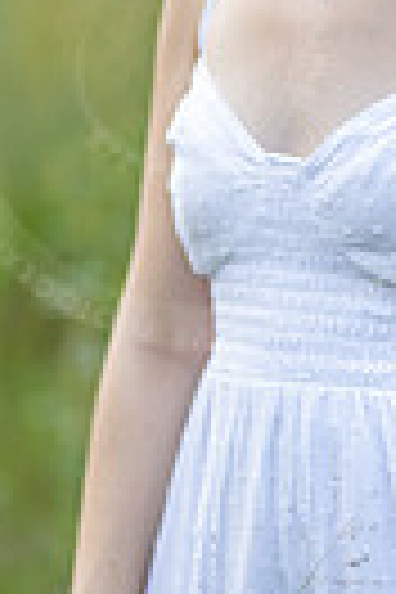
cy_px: 158
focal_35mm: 290
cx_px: 220
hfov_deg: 4.7
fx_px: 4785
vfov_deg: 7.1
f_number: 1.2
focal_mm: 85
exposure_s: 1/800
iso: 160
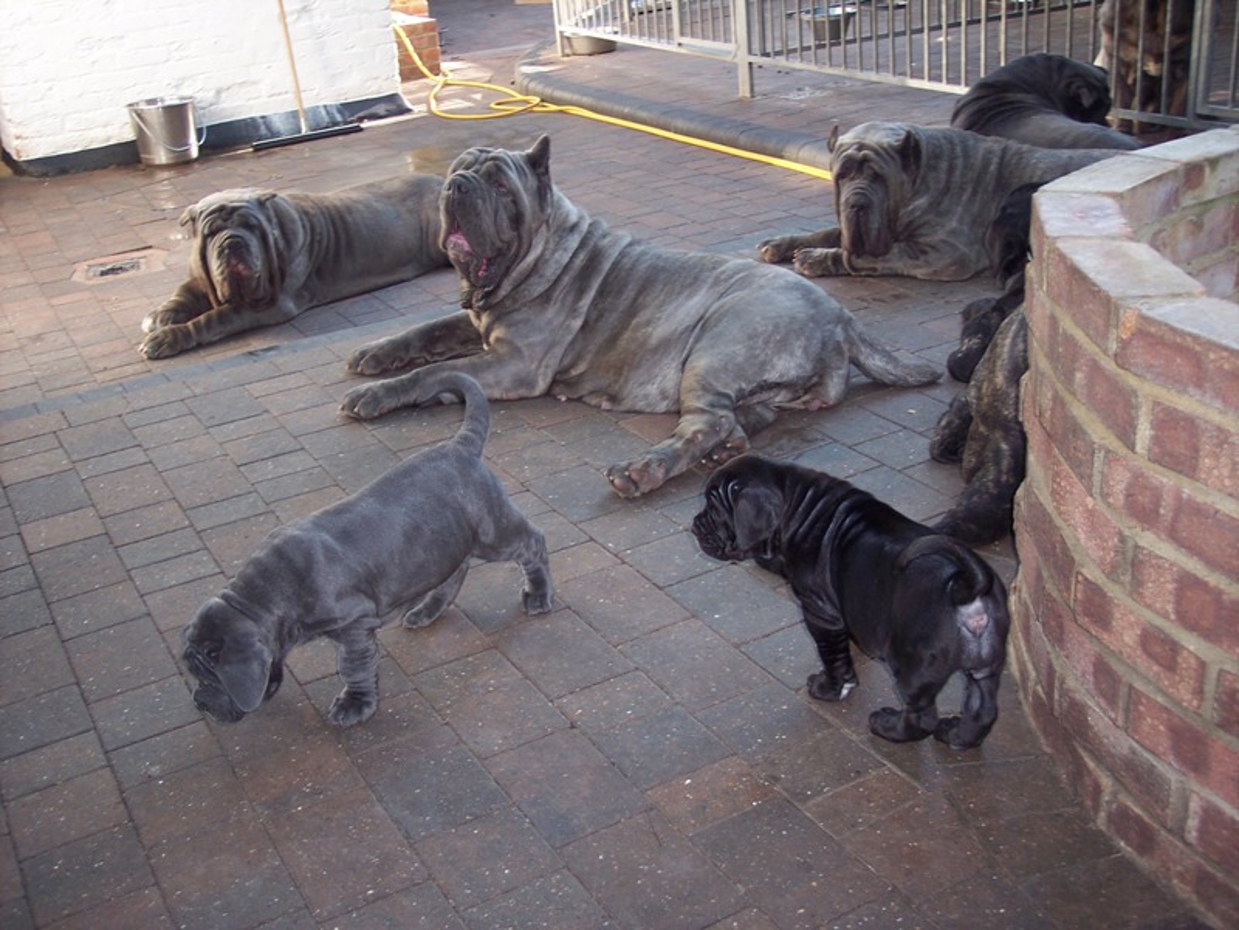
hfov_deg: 47.9
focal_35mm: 39
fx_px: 1396
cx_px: 620
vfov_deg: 36.8
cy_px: 465
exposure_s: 1/60
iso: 100
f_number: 2.8
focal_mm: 8
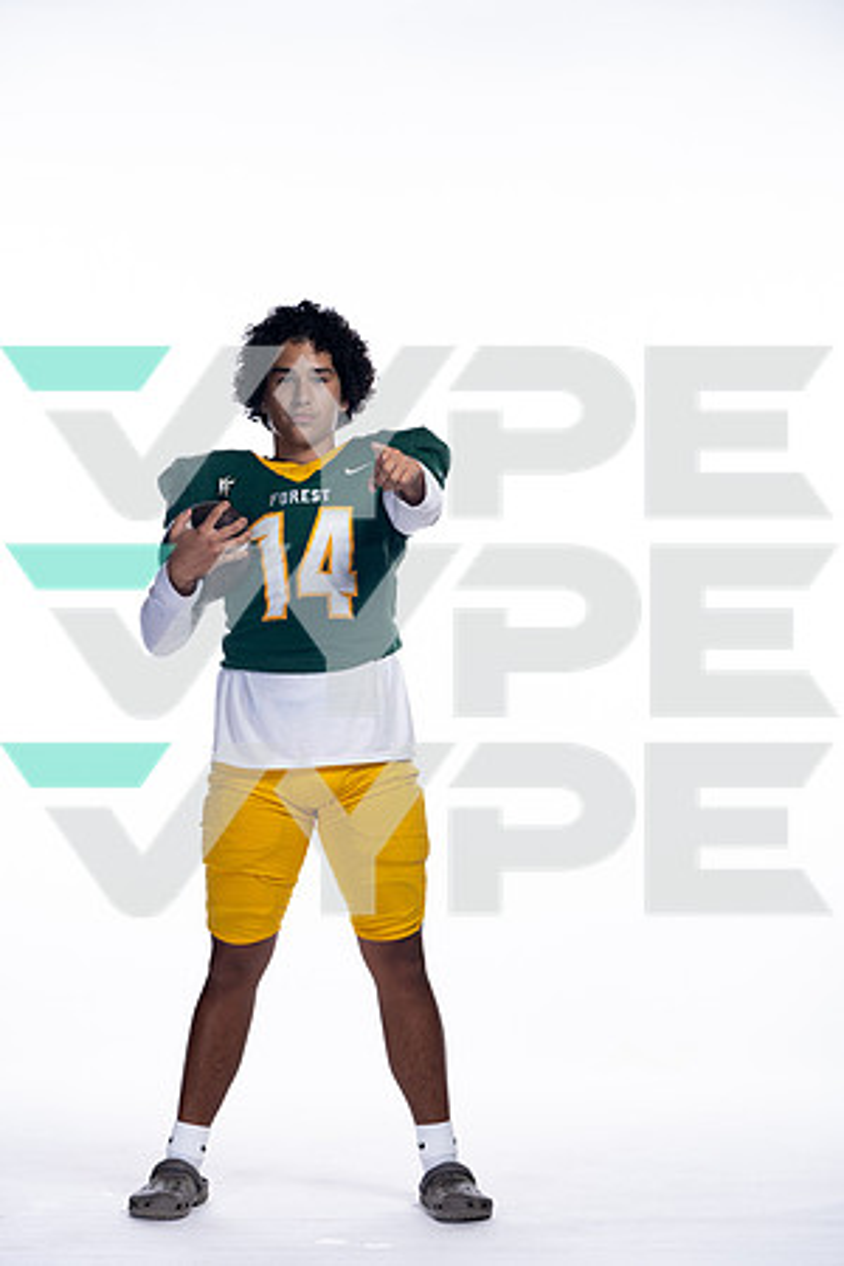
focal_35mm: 110
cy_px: 633
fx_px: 3868
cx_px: 422
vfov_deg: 18.6
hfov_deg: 12.5
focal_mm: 110
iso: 400
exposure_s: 1/250
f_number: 6.3
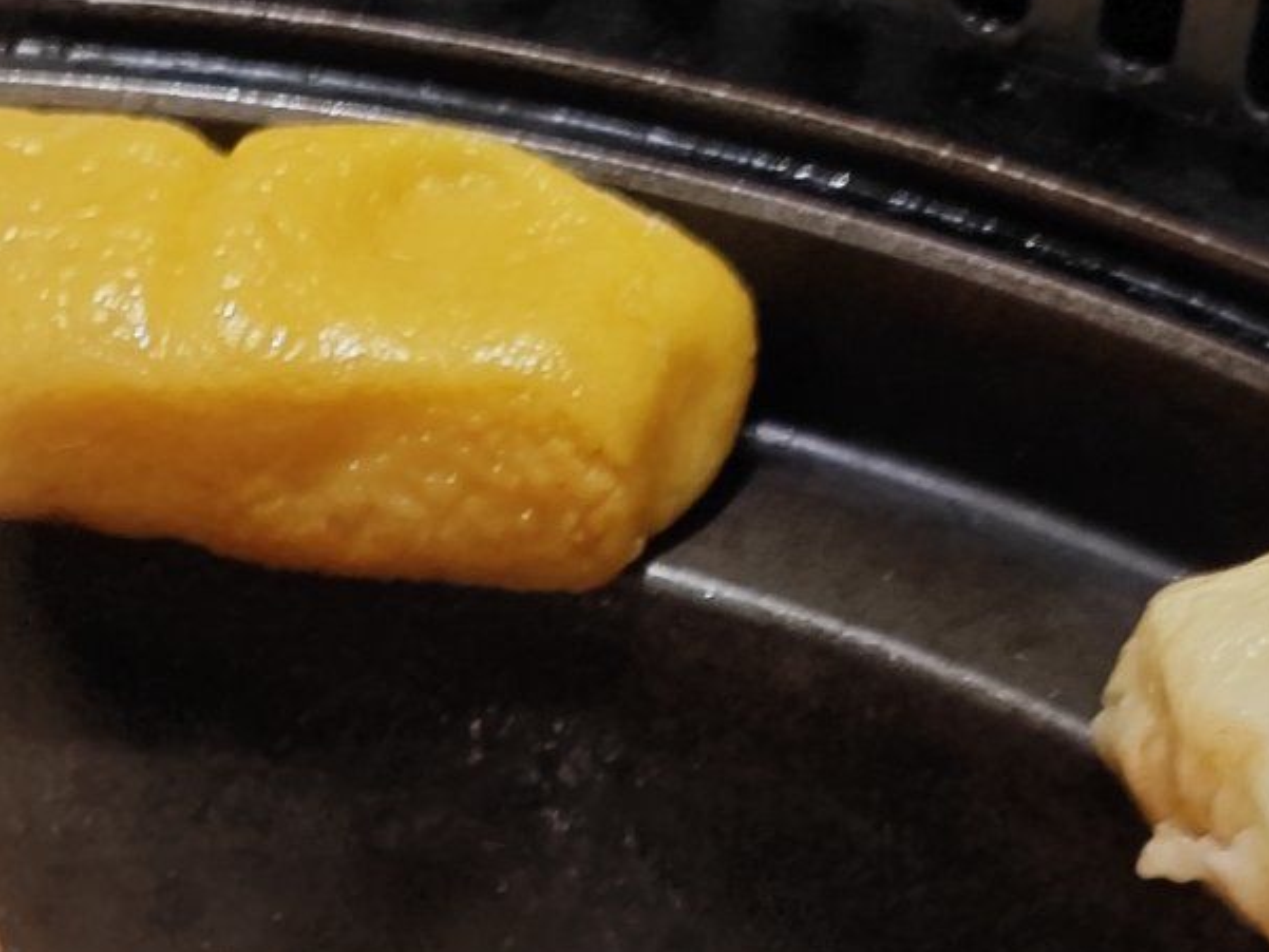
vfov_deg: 6.9
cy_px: 1655
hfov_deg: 9.4
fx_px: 7663
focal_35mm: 209
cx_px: -193
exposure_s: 1/100
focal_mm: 8.7
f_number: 1.9
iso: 80
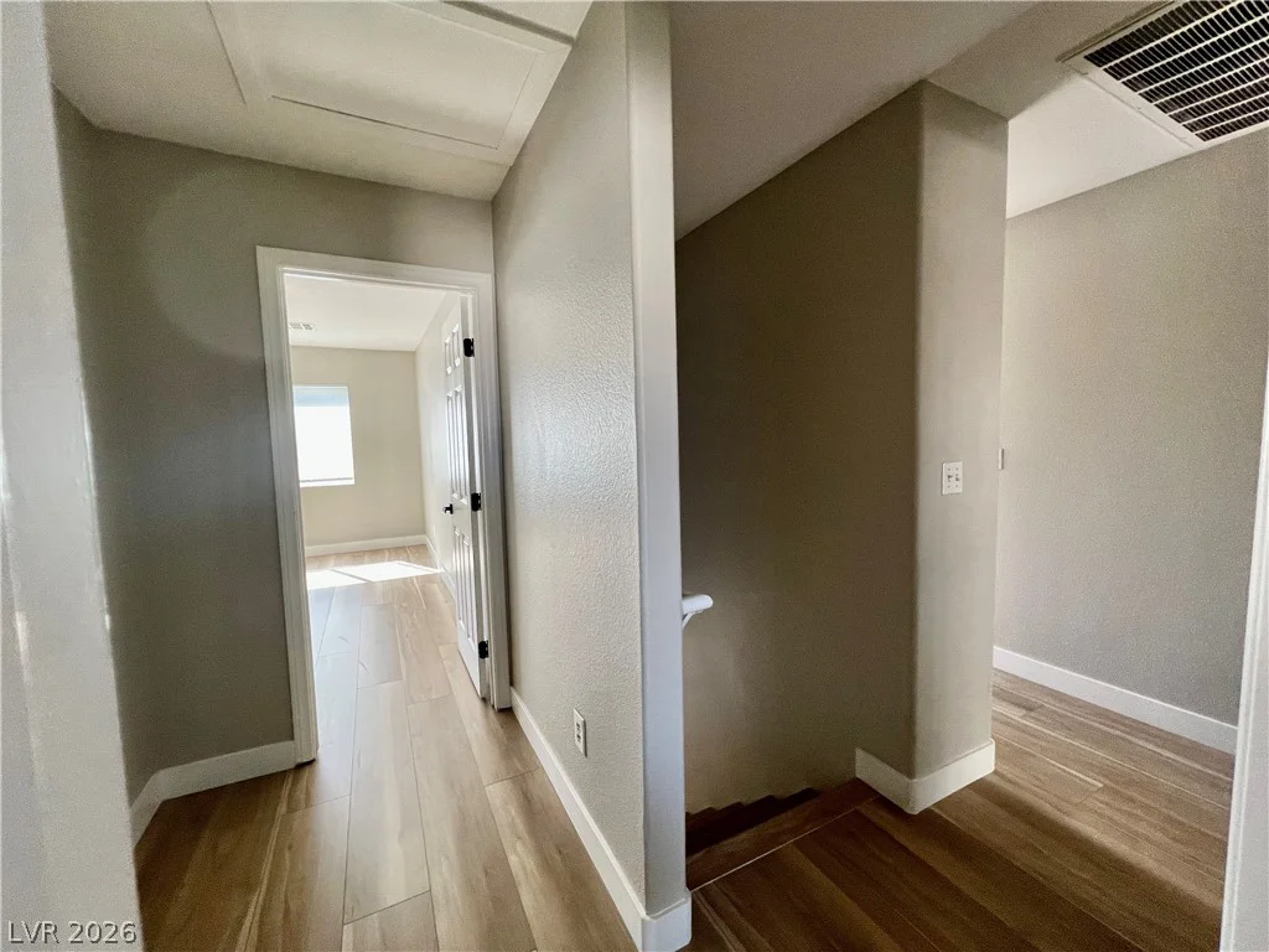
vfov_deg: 89.9
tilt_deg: -4.8
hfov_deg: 106.2
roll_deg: +1.6
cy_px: 476
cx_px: 634
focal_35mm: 13
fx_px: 477
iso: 125
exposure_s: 1/120
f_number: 1.8
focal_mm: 1.57
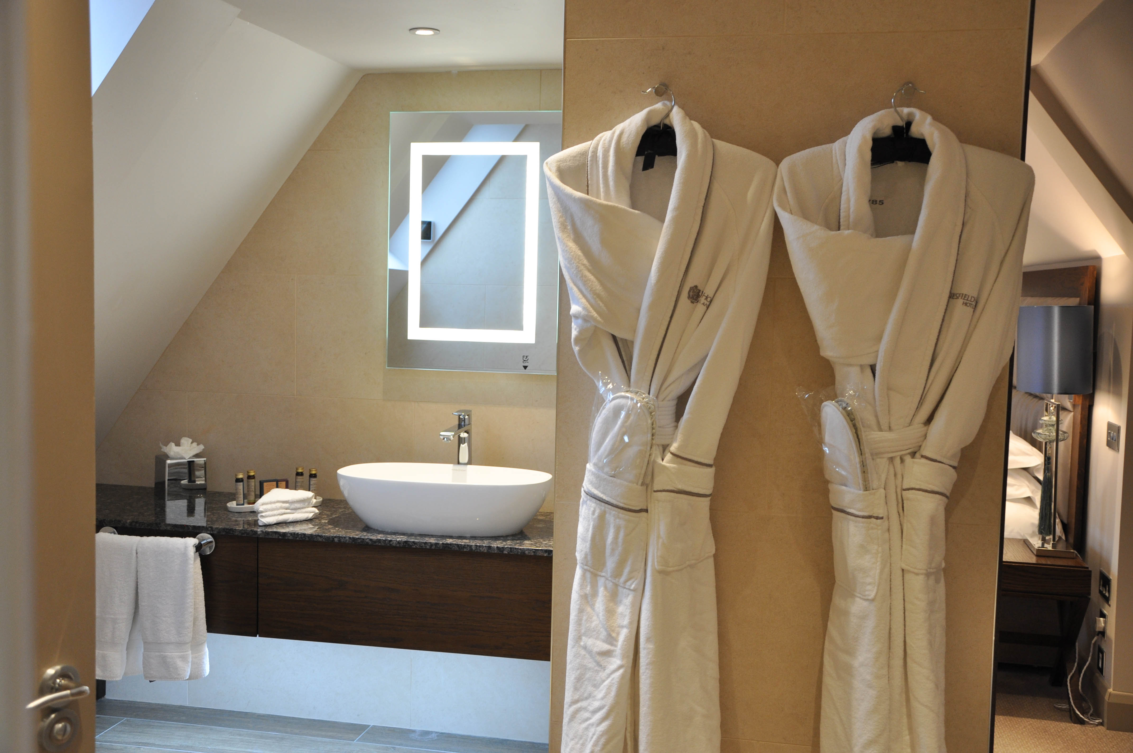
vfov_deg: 35.4
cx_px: 566
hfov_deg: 51.3
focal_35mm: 38
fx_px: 1179
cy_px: 376
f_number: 5
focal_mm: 25
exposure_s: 1/25
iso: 400
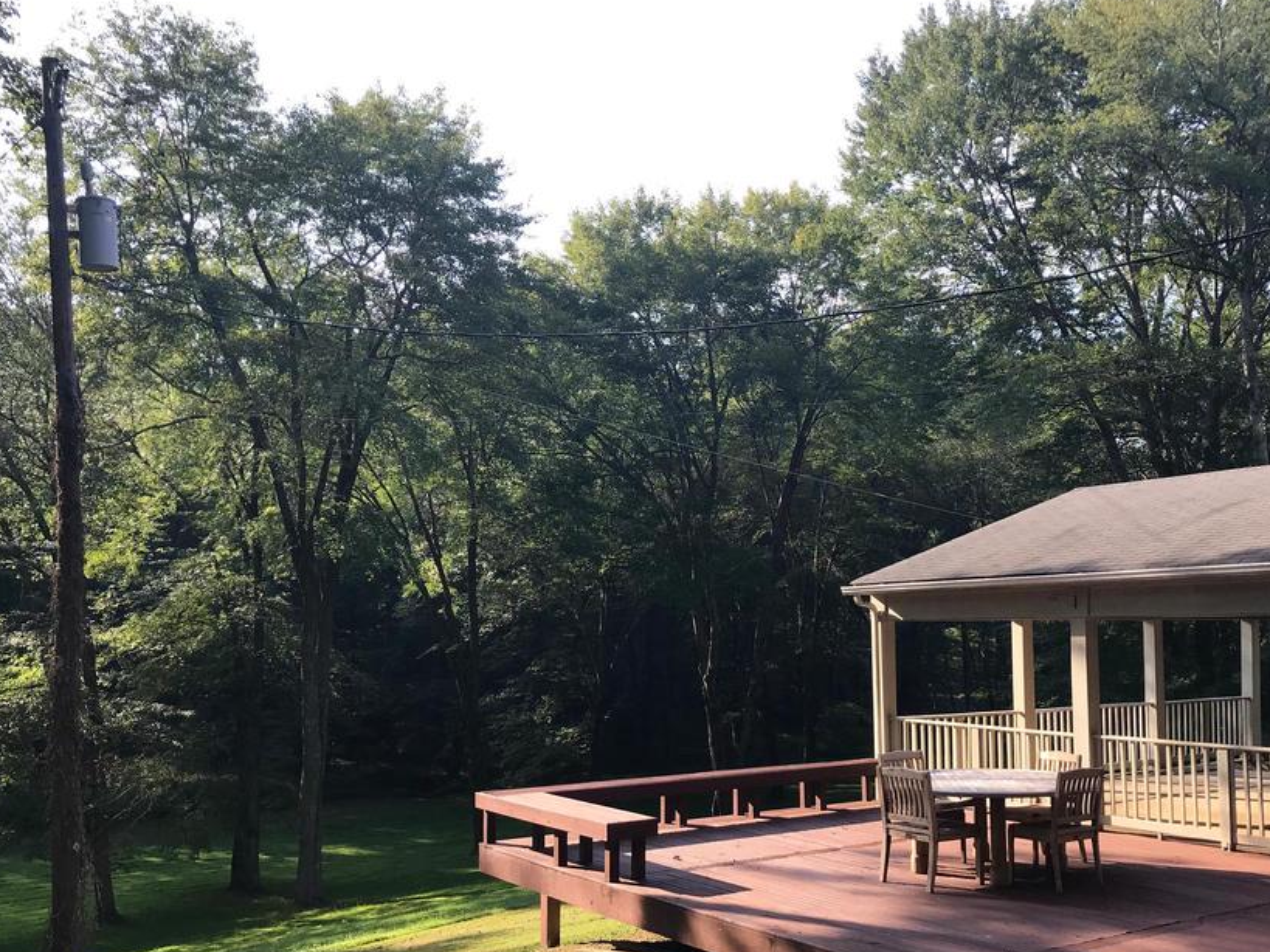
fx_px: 1284
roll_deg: +0.5
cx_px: 754
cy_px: 547
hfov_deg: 52.3
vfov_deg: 40.6
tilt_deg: +3.3
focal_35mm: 35
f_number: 1.8
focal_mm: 3.99
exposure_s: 1/496
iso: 20
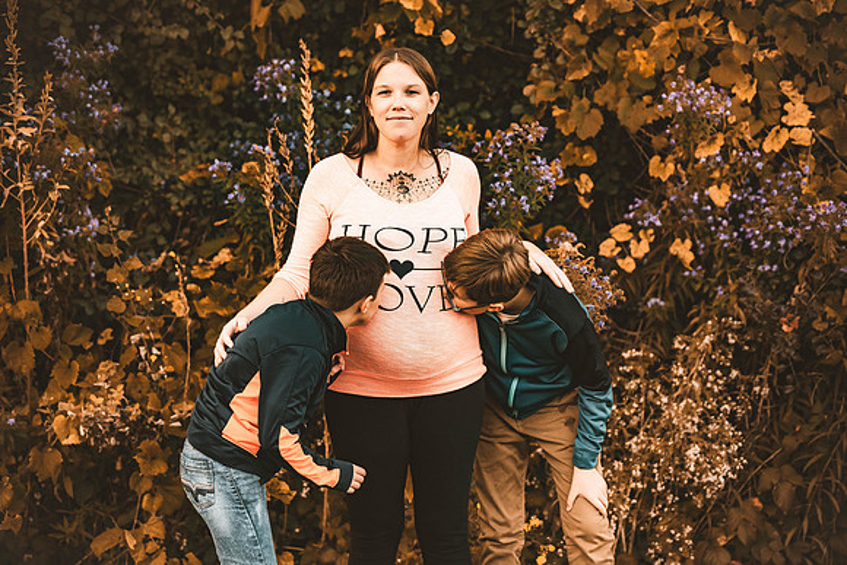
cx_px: 424
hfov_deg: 22.1
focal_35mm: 92
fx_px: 2165
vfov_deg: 14.9
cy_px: 282
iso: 1600
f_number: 2.8
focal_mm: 92
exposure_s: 1/1250
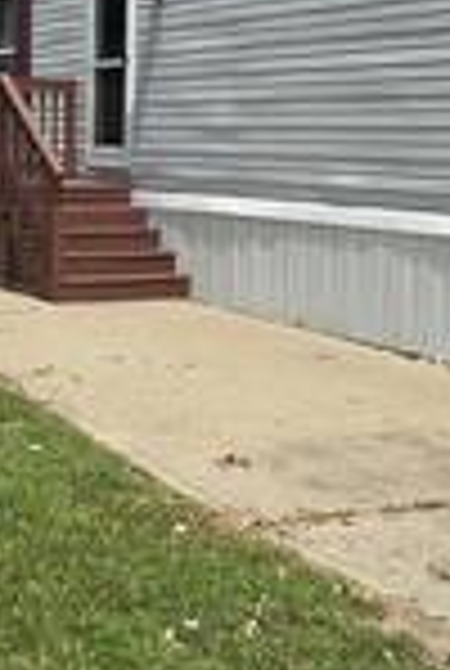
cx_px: 166
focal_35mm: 82
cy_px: 220
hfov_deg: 16.7
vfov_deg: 24.6
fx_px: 1530
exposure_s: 1/1208
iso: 12
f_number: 1.7
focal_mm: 6.3
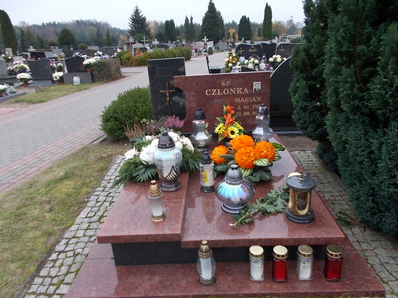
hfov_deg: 67.3
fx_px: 299
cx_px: 199
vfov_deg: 53.1
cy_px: 149
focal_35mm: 26
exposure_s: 1/60
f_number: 3.2
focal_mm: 4.6
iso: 80
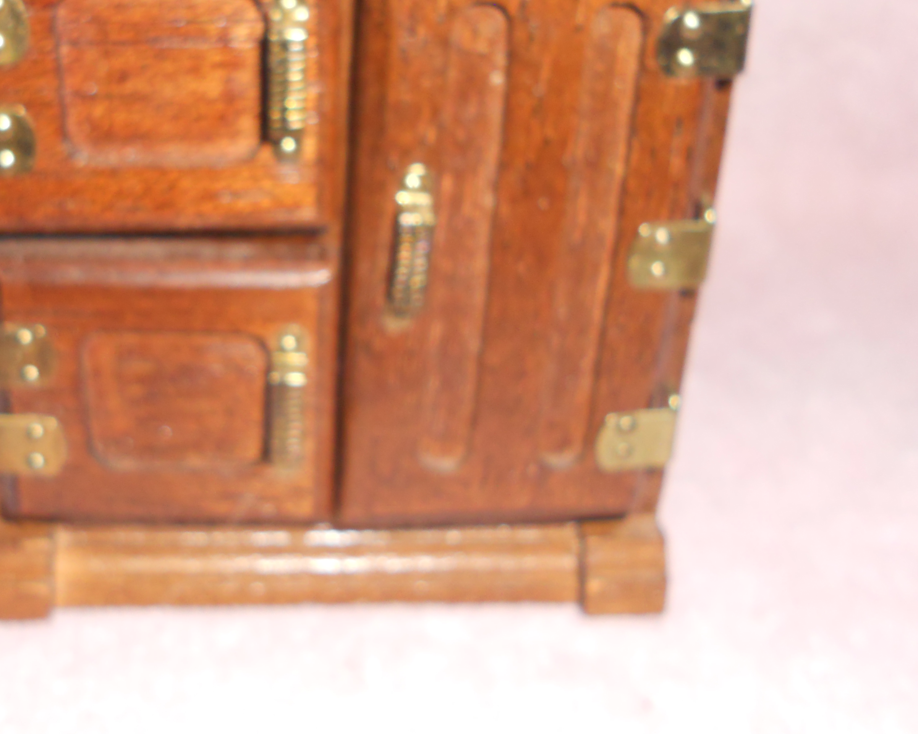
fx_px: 1413
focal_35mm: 52
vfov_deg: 28.9
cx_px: 290
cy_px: 226
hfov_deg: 35.6
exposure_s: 1/25
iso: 200
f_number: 8.8
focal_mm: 5.8
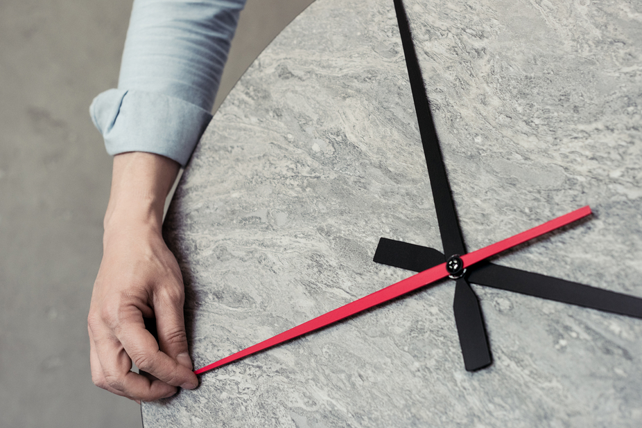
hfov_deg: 36.9
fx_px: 963
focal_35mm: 54
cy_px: 222
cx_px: 327
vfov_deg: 25.1
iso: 1000
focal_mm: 50
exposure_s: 1/125
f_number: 4
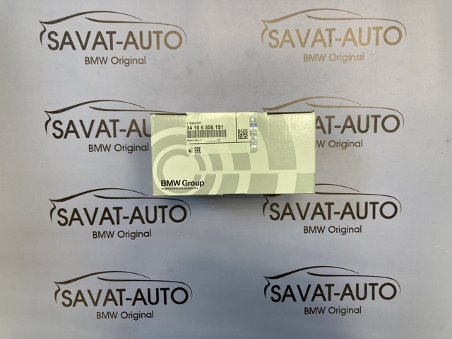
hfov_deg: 63.5
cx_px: 226
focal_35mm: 28
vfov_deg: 49.7
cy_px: 170
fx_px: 365
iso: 80
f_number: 1.8
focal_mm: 3.99
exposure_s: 1/98
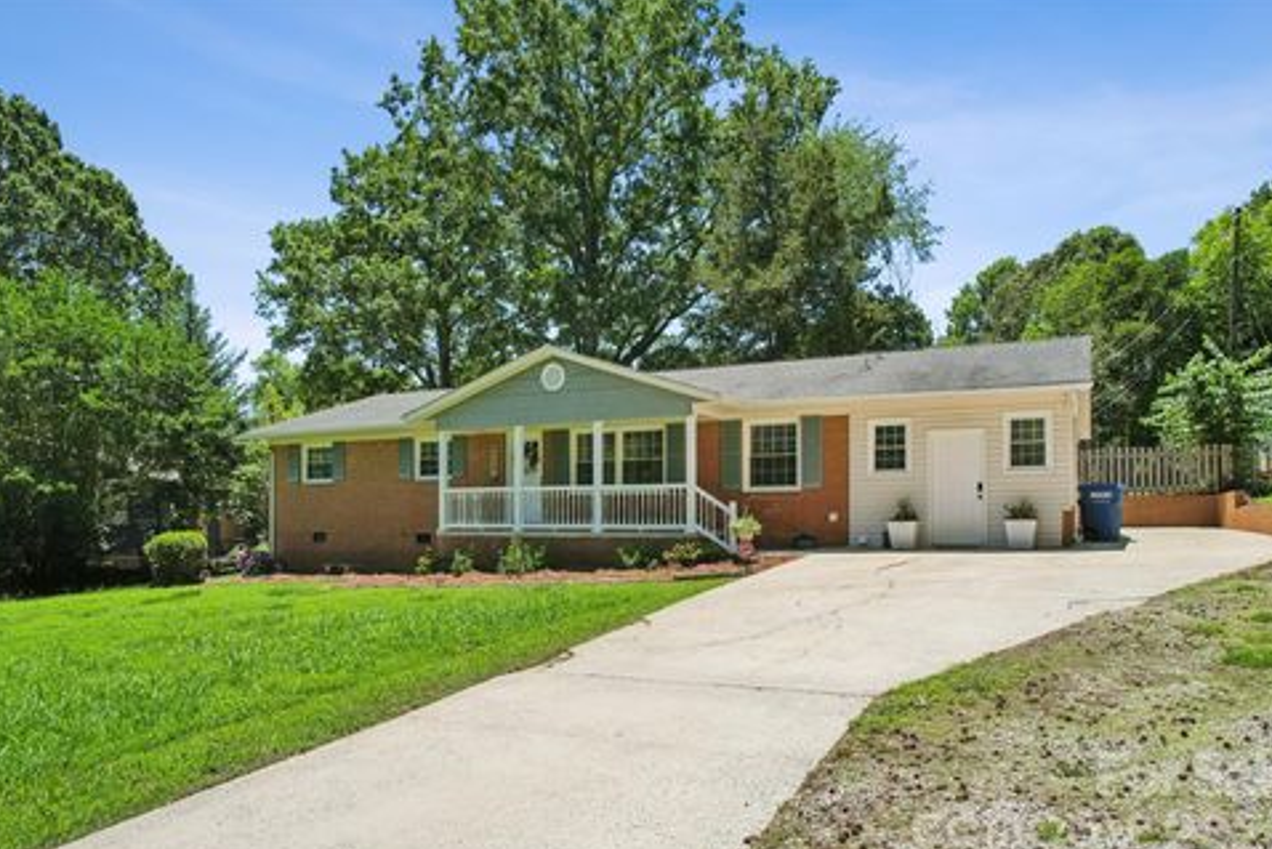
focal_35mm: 23
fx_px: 813
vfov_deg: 55.1
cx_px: 639
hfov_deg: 76.1
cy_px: 435
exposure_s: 1/320
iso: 100
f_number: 2.8
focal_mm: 8.4
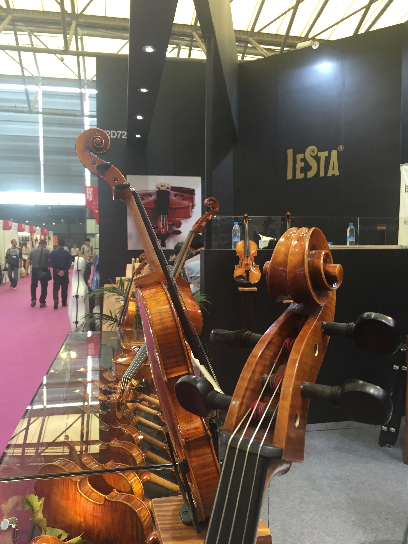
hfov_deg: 48.2
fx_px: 456
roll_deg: +0.2
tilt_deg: -1.7
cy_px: 272
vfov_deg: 61.7
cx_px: 204
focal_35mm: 29
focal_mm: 4.15
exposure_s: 1/33
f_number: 2.2
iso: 80
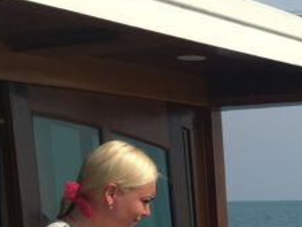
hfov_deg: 17.4
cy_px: 293
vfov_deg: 14.4
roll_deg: +1.2
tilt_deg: -7.6
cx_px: 479
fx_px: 864
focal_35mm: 99
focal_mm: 4.15
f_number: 2.2
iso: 25
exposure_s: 1/1637
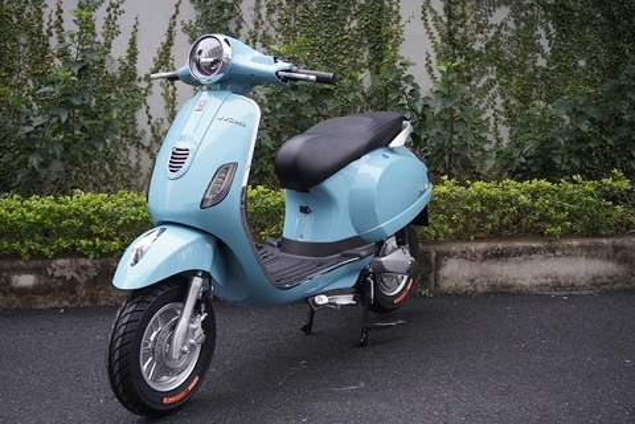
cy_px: 212
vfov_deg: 30.8
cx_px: 318
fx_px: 767
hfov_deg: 45.0
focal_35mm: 44
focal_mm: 29
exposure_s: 1/160
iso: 4000
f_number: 5
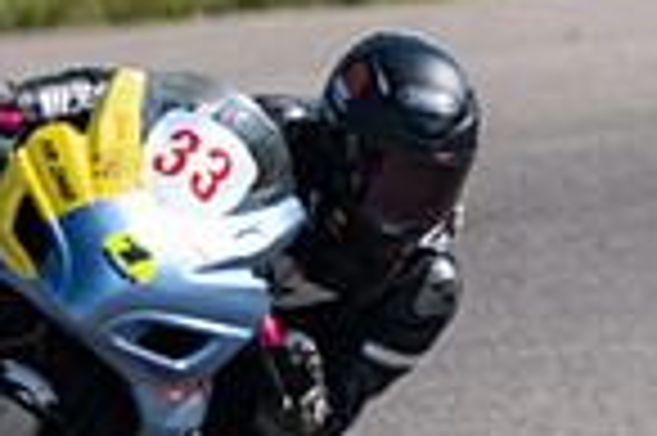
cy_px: 298
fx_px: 52902
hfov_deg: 0.7
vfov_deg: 0.5
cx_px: 542
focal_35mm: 2902
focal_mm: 600
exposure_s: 1/1250
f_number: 6.3
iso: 160
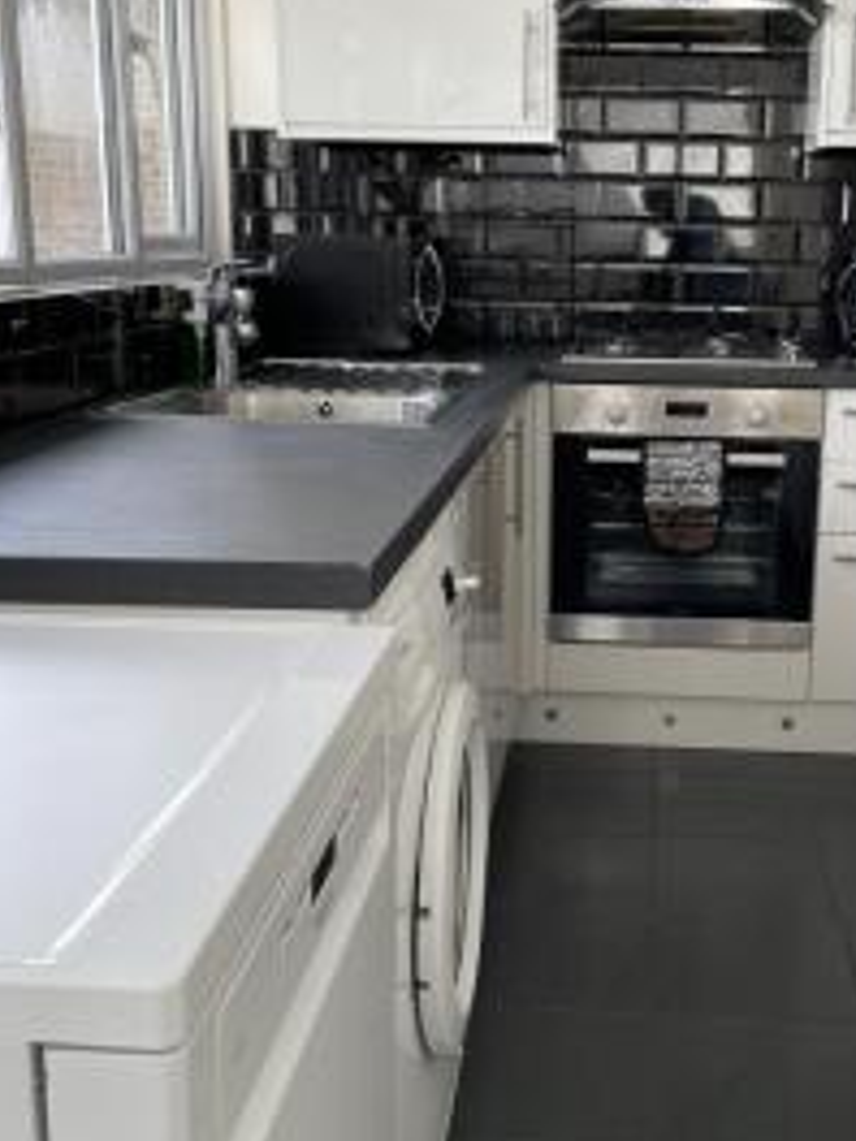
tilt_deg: -14.9
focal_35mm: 43
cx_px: 592
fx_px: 1418
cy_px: 573
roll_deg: -0.9
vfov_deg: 43.9
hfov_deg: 33.2
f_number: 1.6
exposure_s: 1/237
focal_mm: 4.2
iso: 32
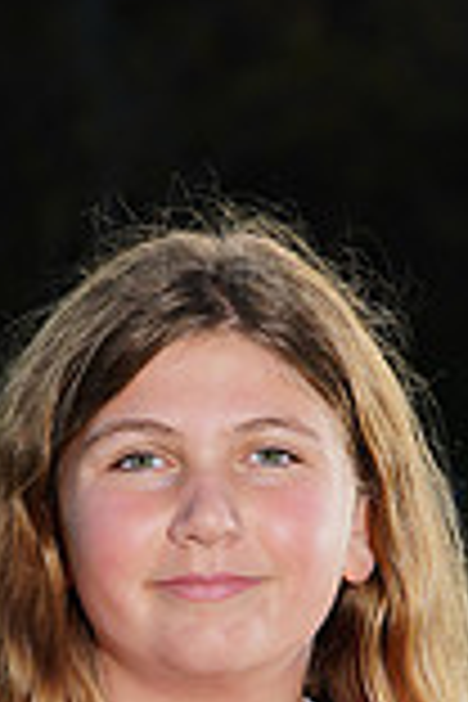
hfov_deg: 2.2
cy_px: 1004
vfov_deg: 3.3
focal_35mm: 630
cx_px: -20
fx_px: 12284
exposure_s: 1/250
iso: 200
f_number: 10
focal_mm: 169
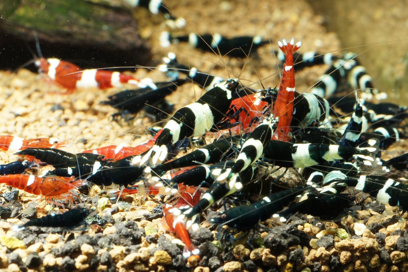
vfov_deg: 10.1
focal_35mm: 135
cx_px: 204
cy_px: 136
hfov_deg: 15.2
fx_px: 1529
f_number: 20
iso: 800
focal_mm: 90
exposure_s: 1/160
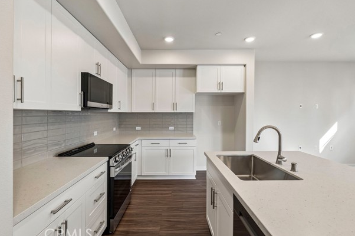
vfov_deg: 70.4
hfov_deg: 93.3
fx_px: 168
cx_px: 176
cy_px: 117
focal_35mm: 17
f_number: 8
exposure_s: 1/30
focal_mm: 16
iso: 400
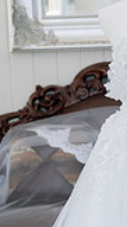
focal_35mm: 145
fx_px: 873
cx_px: 177
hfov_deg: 8.2
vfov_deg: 14.8
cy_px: 146
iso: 640
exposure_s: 1/200
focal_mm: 50
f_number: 2
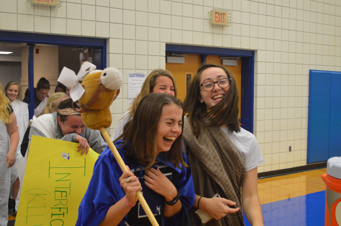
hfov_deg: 43.6
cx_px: 170
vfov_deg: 29.8
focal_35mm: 45
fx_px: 426
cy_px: 113
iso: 3200
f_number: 4.5
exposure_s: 1/200
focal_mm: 30
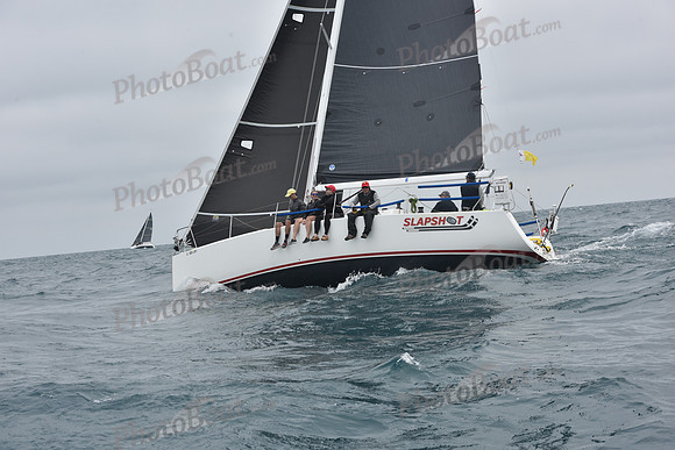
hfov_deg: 28.8
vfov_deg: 19.5
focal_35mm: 70
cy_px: 225
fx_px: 1313
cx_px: 338
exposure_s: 1/800
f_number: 10
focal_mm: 70
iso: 250
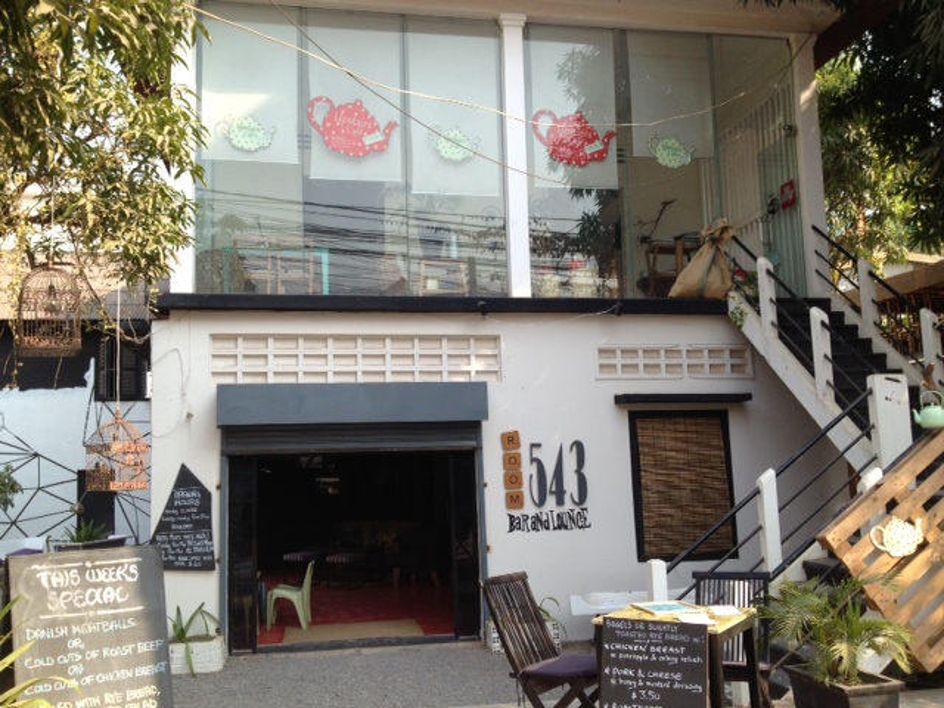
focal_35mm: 35
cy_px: 354
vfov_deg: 40.7
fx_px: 954
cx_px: 472
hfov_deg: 52.6
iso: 50
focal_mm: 4.28
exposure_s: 1/431
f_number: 2.4
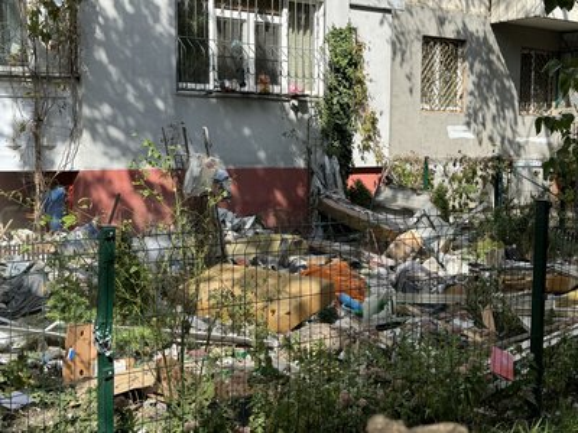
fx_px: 801
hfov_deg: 39.7
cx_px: 289
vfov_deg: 30.3
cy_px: 216
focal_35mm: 48
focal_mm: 6.86
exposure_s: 1/1984
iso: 64
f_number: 1.78
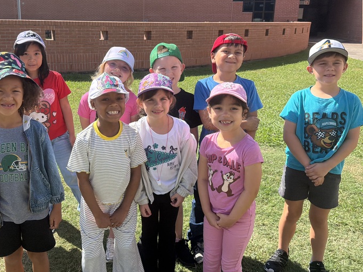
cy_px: 126
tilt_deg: -15.6
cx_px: 137
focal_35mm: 36
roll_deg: -1.8
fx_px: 377
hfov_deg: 50.9
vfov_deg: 39.6
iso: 400
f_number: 1.78
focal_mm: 6.76
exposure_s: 1/10309
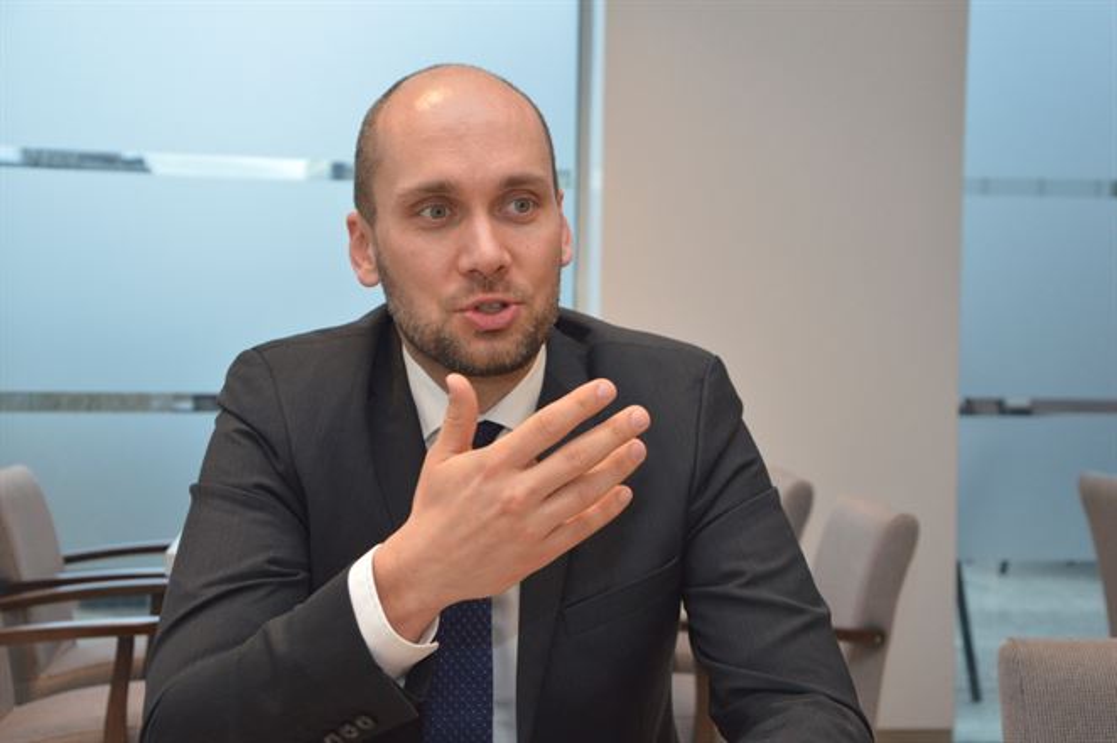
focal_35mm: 60
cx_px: 558
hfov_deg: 33.4
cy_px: 372
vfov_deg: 22.6
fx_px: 1860
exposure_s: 1/80
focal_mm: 40
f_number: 4.5
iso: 800
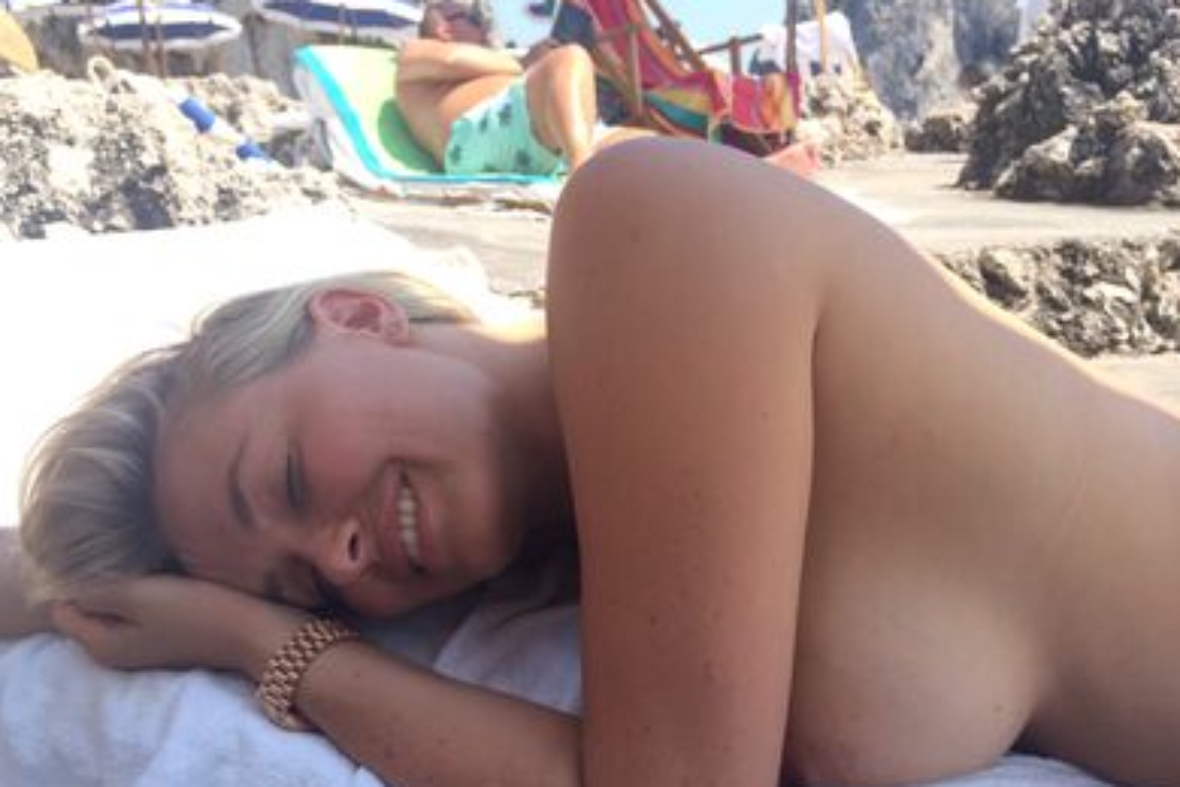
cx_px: 578
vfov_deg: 41.1
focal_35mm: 32
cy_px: 430
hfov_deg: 58.7
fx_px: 1049
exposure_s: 1/873
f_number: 2.2
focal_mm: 4.12
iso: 32
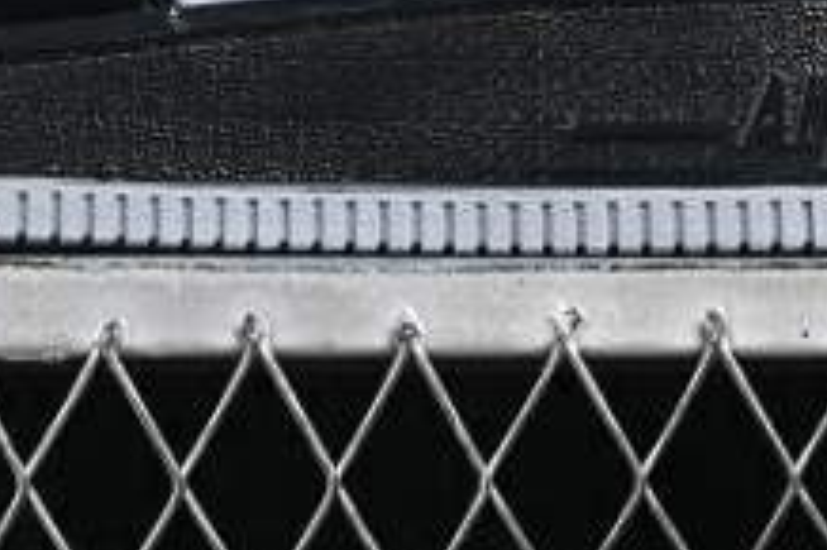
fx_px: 5762
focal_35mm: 251
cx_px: 178
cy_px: -319
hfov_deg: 8.2
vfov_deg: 5.4
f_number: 6.3
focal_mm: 50
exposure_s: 1/60
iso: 160
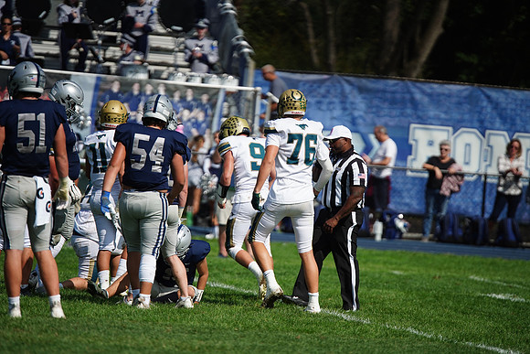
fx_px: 4417
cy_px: 177
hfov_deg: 6.9
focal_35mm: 300
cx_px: 265
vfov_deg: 4.6
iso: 400
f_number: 2.8
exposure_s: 1/8000
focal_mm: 300
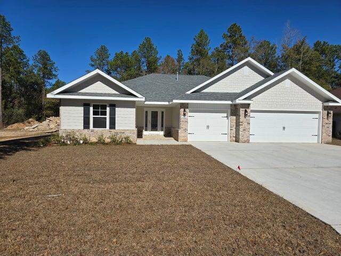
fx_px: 227
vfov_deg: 58.9
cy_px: 128
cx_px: 170
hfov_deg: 73.9
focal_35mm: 23
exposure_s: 1/1751
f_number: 1.7
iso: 12
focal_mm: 6.3
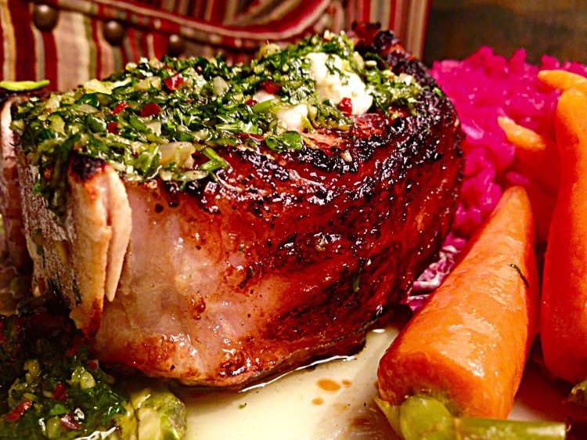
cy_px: 220
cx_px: 294
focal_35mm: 33
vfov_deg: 42.9
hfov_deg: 55.4
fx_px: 559
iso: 125
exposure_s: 1/20
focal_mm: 4.12
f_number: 2.4
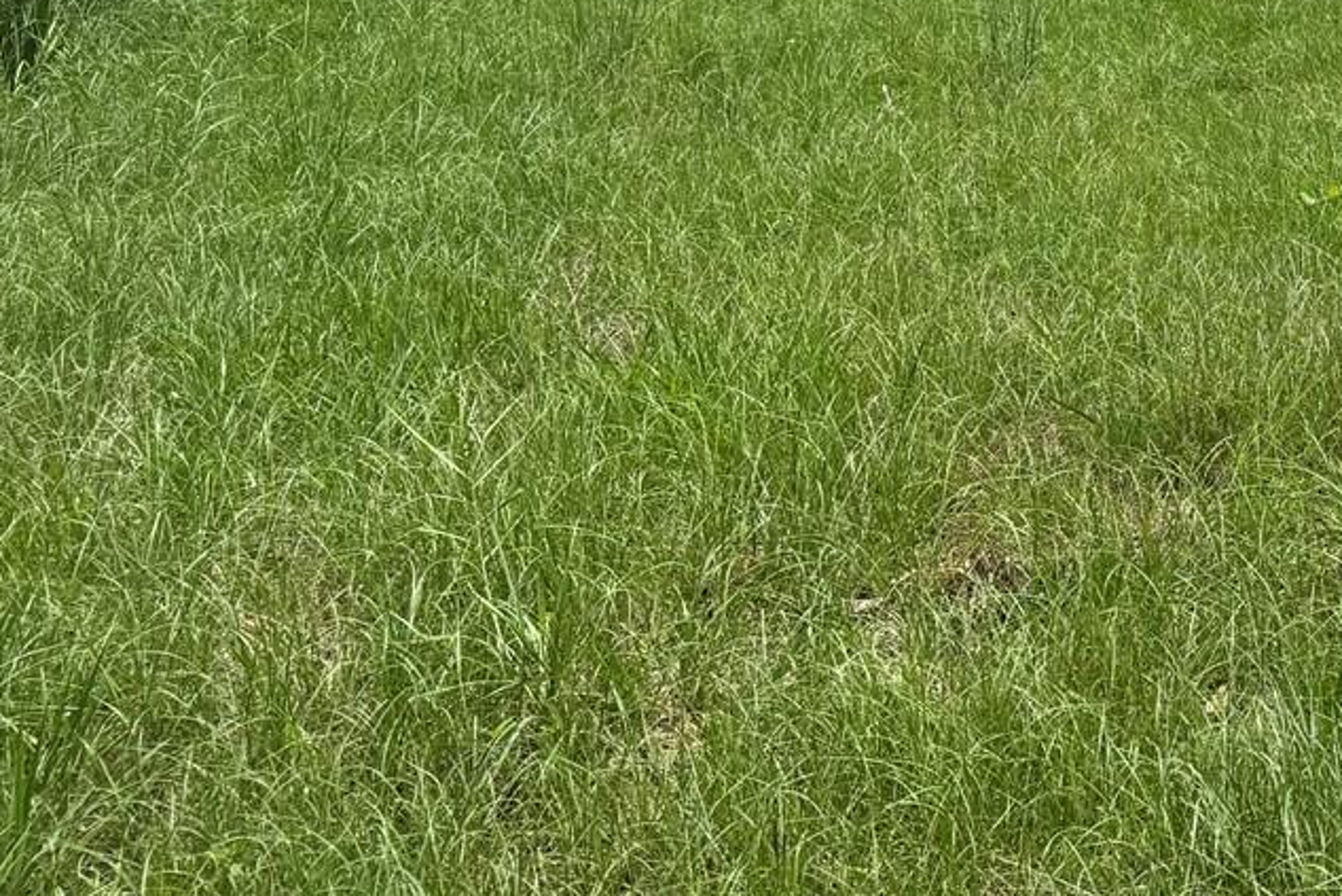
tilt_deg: +1.1
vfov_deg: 19.5
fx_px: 2349
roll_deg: +0.2
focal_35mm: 63
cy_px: -352
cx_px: 1643
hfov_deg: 27.7
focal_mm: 6.76
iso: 80
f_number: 1.78
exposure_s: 1/7092
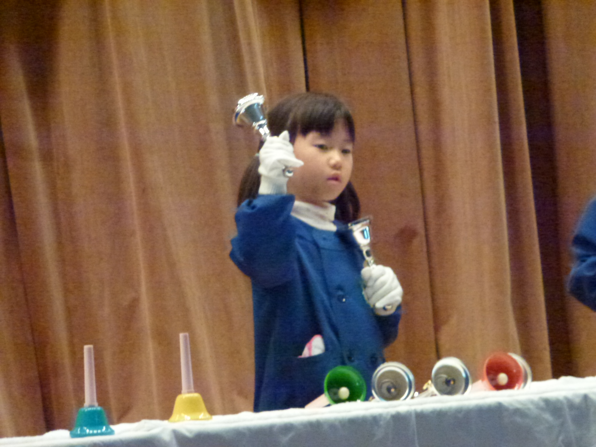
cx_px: 298
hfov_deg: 7.4
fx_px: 4580
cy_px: 224
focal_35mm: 266
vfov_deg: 5.6
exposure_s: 1/80
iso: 1600
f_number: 5.6
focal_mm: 47.7
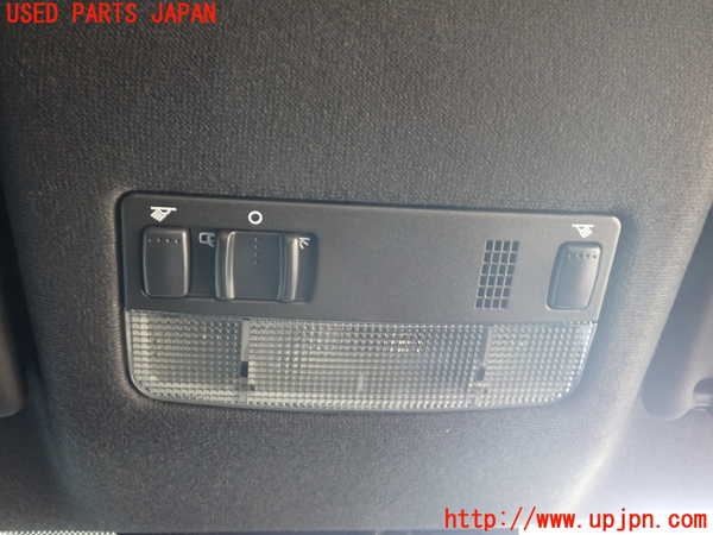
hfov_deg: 51.4
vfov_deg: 39.7
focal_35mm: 36
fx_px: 742
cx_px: 356
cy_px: 268
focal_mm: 6.37
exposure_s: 1/40
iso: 250
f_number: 2.5
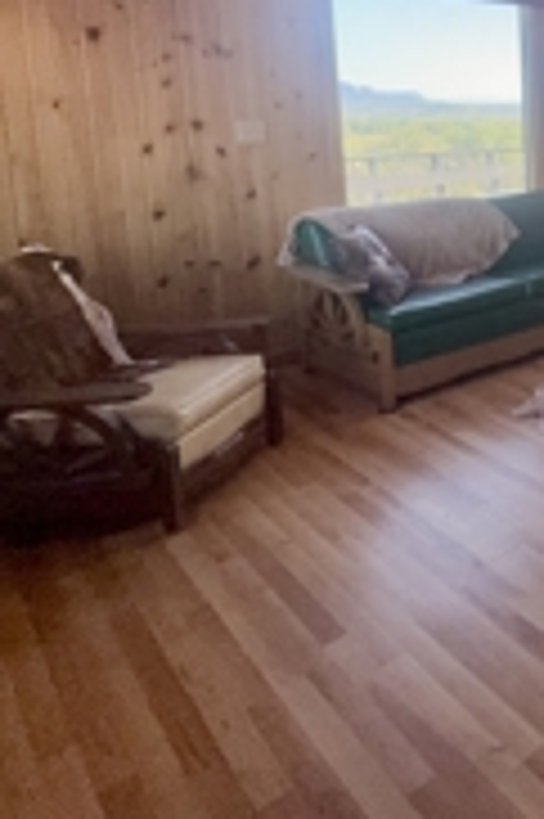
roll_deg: -0.3
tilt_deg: -7.3
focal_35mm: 32
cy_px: 189
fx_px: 727
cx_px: 773
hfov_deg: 29.3
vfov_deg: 55.5
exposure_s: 1/321
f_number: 2.2
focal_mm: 2.22
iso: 64
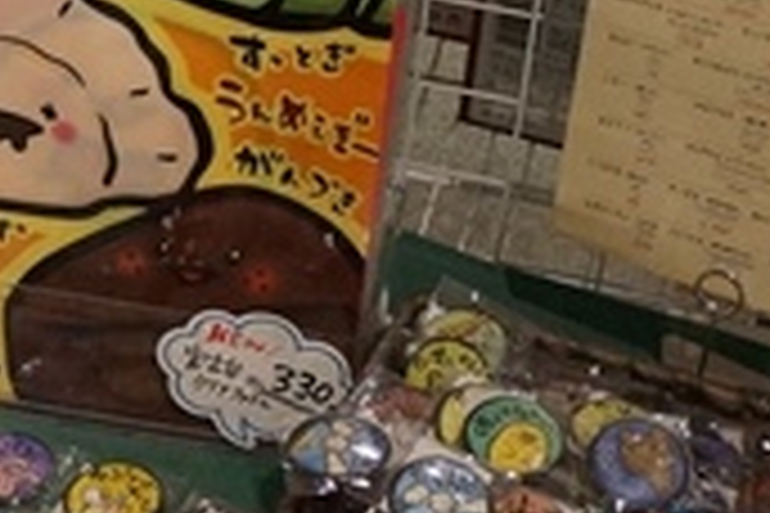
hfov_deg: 14.4
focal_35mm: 142
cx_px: 214
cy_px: 270
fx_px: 3037
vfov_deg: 9.7
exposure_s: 1/160
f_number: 4
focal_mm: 20
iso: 3200
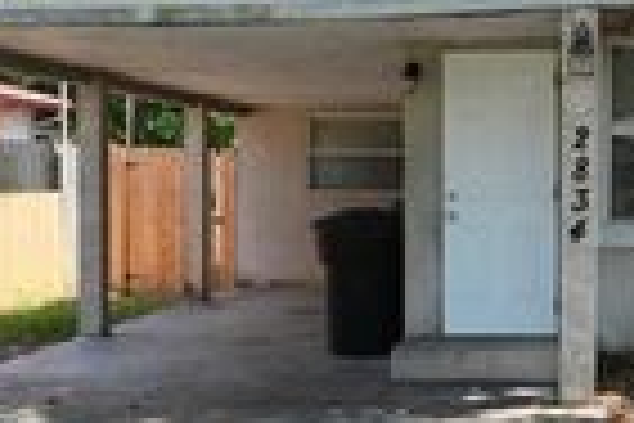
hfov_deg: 27.9
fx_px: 1250
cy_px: 200
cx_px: 495
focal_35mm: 71
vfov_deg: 19.2
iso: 400
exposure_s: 1/500
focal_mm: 20
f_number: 8
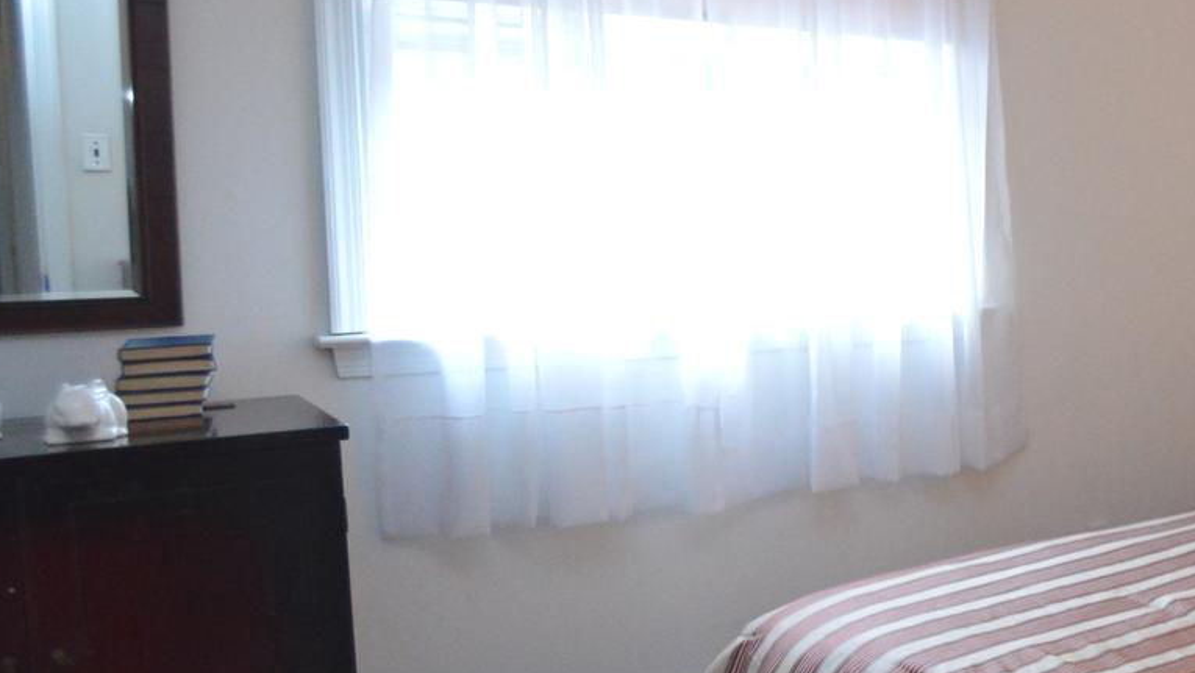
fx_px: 1331
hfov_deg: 38.2
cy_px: 304
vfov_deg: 28.4
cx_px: 1375
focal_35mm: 42
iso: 1800
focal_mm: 10
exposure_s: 1/60
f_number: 3.5
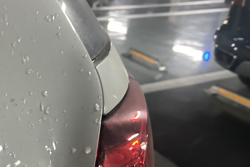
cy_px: 139
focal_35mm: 51
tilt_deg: -29.3
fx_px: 354
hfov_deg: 37.0
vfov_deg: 25.9
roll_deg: -1.0
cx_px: 38
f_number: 1.5
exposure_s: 1/30
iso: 1000
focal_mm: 5.7
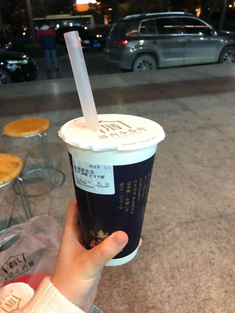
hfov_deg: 49.8
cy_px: 156
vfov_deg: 63.4
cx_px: 118
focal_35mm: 28
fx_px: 253
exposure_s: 1/11
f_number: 1.8
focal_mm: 4
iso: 100
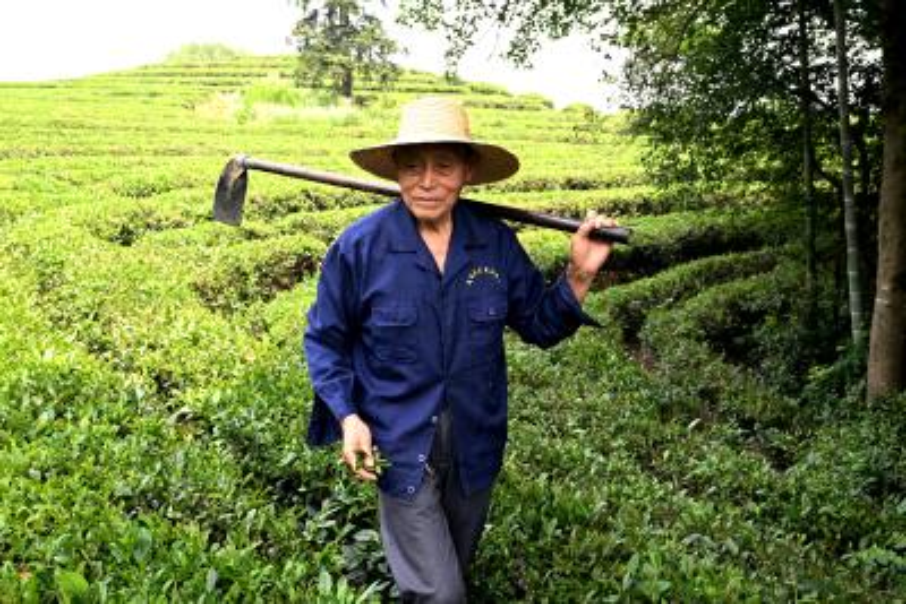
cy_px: 302
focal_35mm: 34
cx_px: 453
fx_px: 869
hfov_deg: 55.1
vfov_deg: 38.4
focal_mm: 34.5
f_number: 8
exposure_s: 1/80
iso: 200
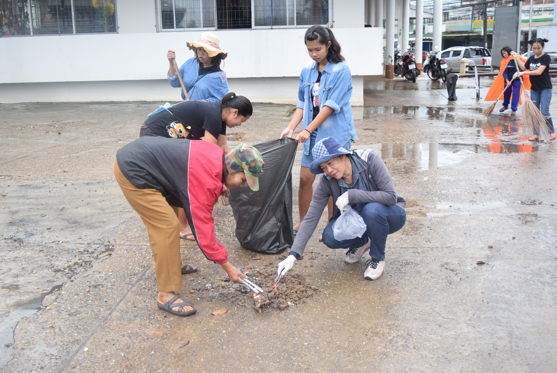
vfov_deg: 34.3
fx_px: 604
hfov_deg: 49.5
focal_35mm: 39
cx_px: 278
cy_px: 186
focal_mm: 26
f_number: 4
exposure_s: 1/800
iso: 800
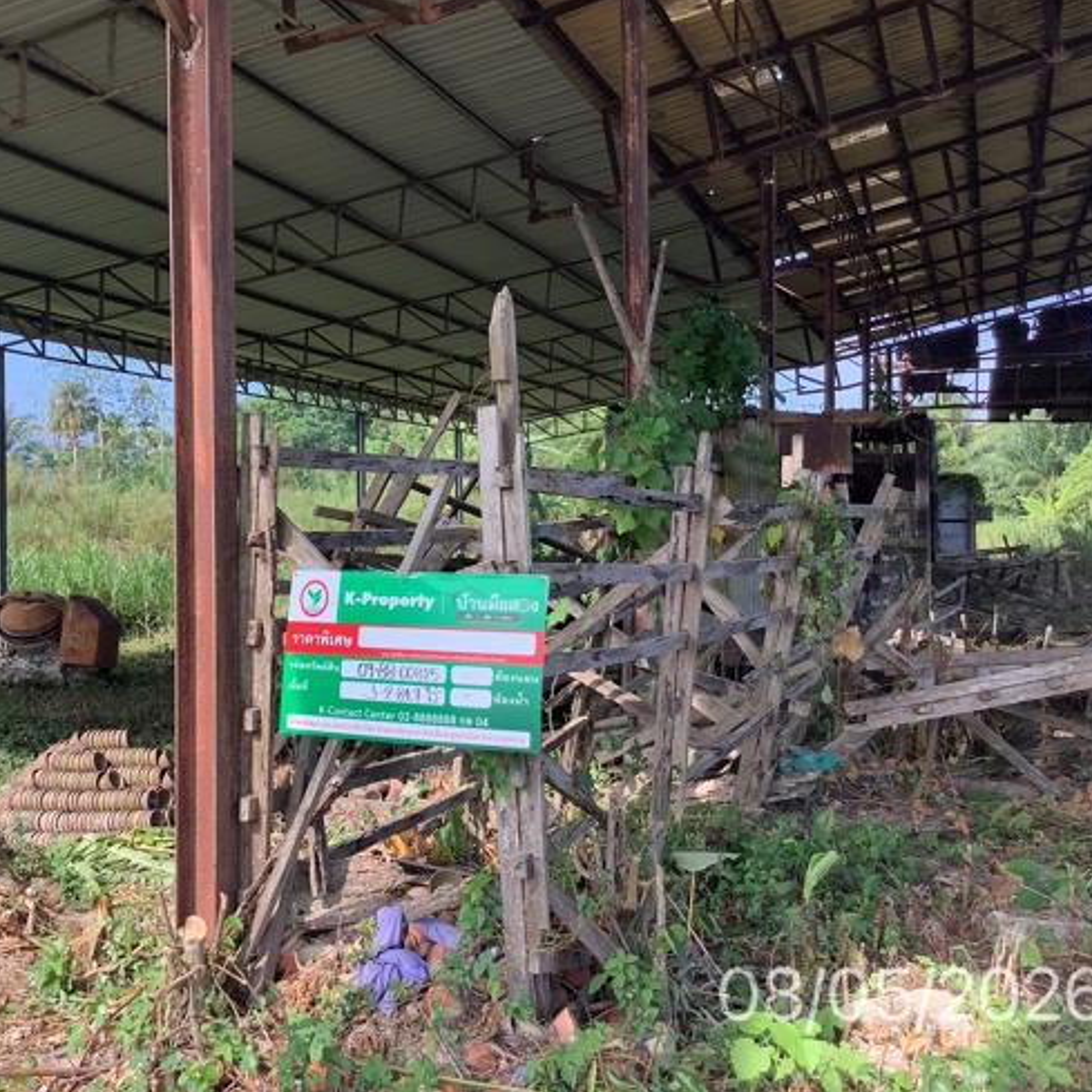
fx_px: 1321
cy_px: 542
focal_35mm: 37
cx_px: 442
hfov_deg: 44.7
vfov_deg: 44.9
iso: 25
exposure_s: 1/224
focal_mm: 3.3
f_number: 2.4
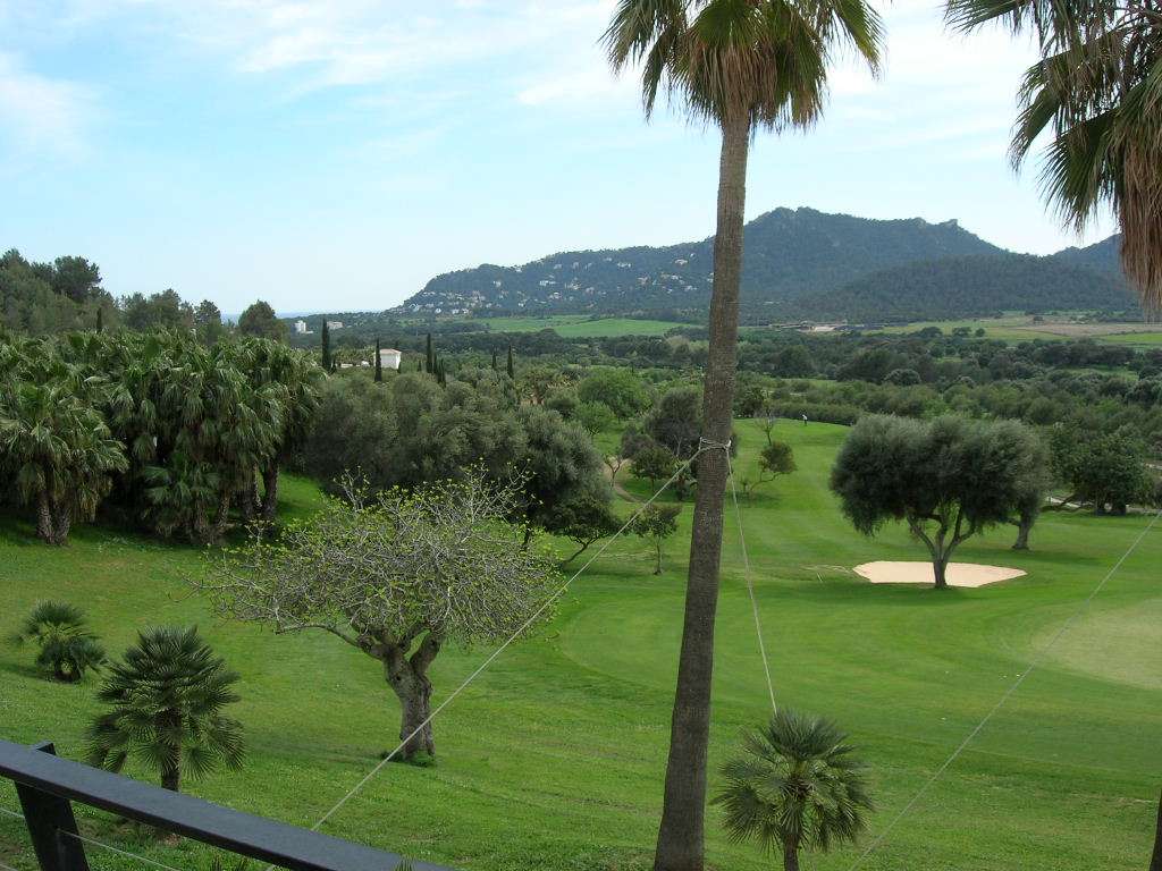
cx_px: 581
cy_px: 436
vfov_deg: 37.7
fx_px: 1276
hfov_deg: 49.0
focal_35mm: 38
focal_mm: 7.8
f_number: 4.8
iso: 64
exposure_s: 1/346
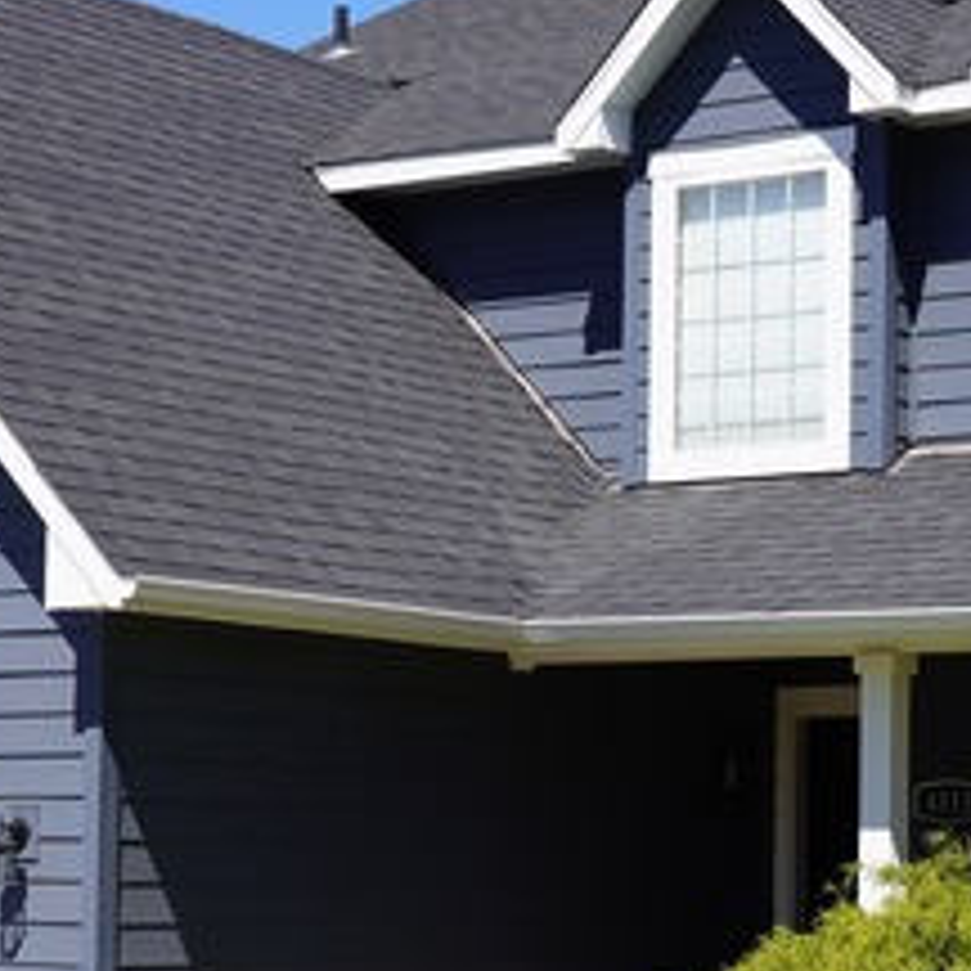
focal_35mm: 106
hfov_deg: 16.3
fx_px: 3364
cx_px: 719
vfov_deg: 16.4
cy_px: 647
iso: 100
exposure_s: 1/640
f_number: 5
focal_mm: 24
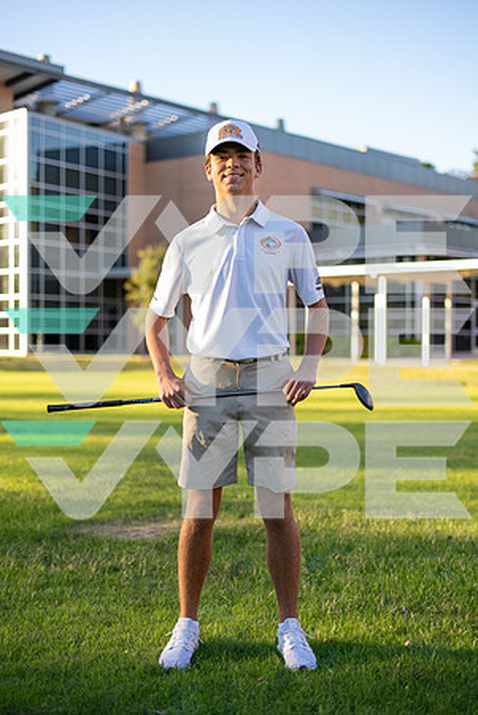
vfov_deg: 39.6
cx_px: 239
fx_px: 993
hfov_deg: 27.1
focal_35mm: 50
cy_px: 358
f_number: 1.8
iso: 400
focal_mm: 50
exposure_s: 1/1600
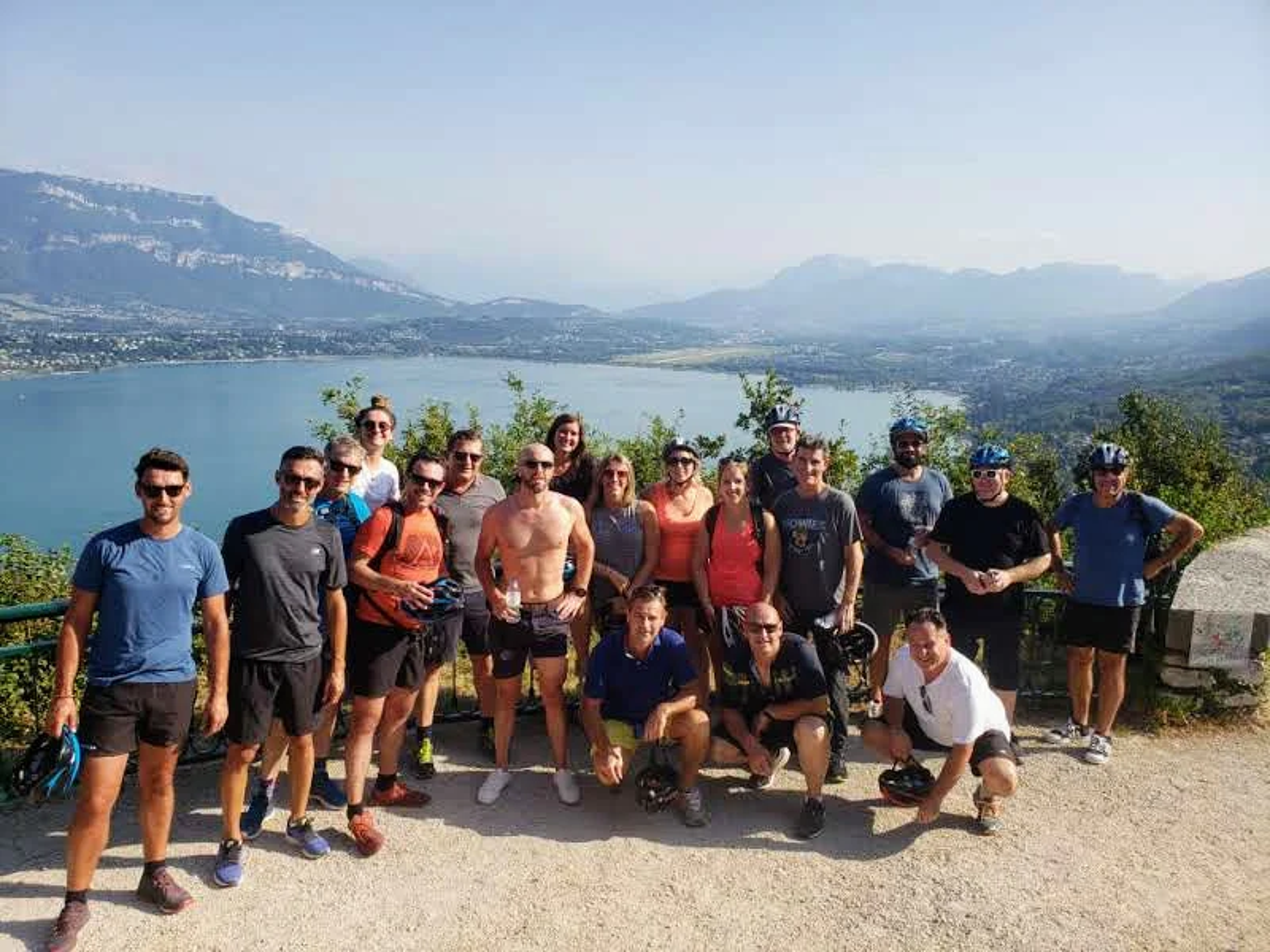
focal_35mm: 26
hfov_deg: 67.3
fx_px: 954
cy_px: 476
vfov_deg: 53.1
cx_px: 635
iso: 50
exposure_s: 1/1002
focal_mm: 4.3
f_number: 2.4
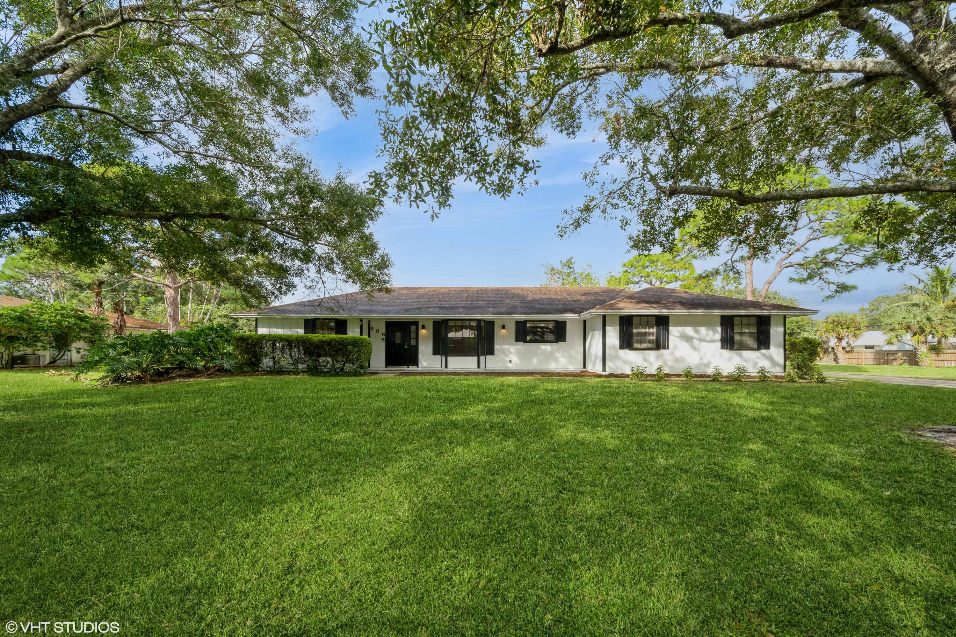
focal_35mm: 13
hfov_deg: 108.3
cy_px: 318
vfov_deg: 85.4
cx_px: 478
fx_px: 345
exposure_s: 1/60
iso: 160
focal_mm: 13
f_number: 10
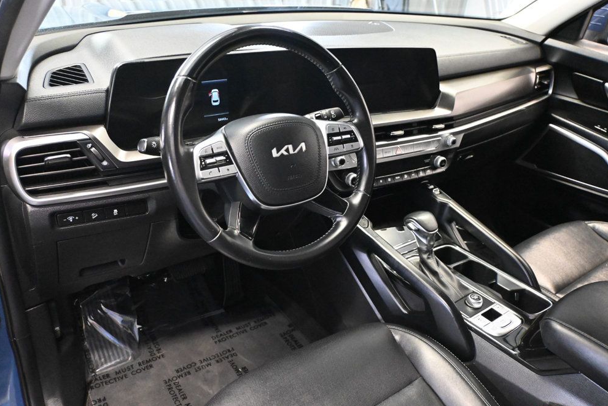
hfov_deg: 61.5
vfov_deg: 43.3
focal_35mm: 30
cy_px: 209
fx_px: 511
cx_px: 313
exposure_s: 1/60
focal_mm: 19.5
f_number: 3.8
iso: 9000
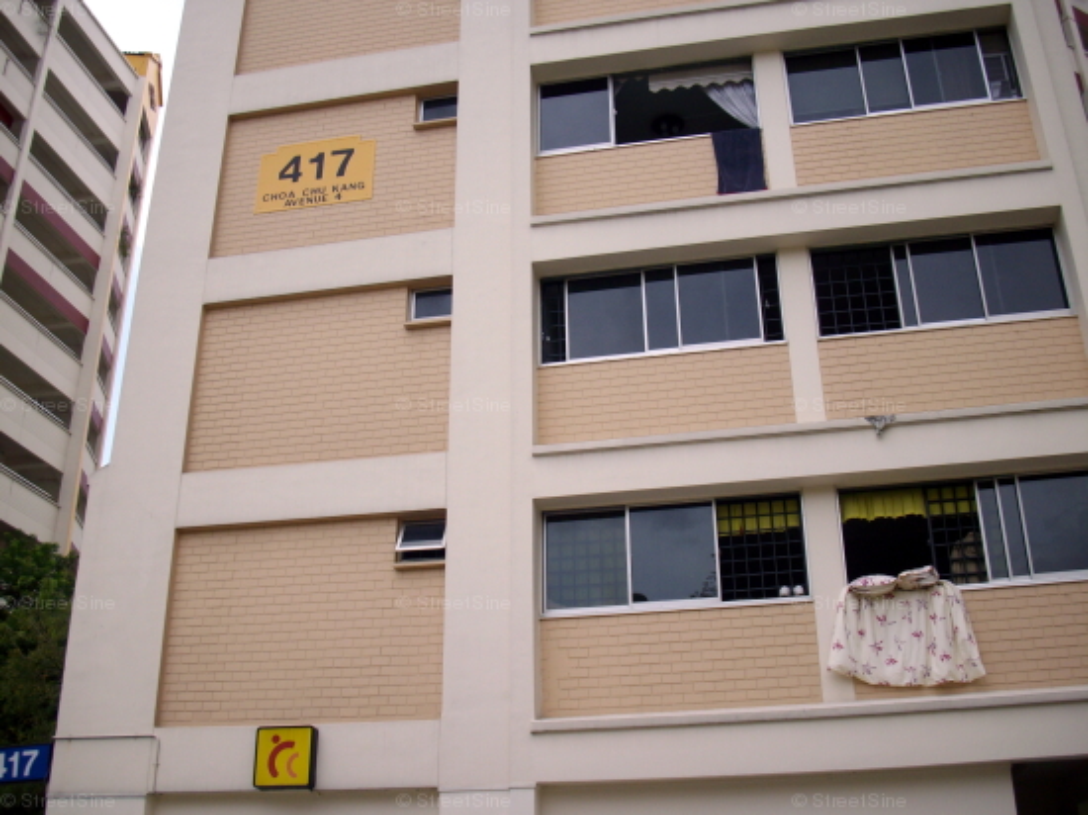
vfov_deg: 38.6
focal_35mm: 37
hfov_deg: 50.2
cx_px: 544
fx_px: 1162
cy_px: 408
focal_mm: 6.2
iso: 80
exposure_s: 1/160
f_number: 5.6
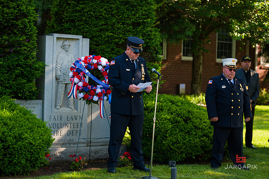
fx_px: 784
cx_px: 134
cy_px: 90
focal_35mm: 105
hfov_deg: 19.5
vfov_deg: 13.0
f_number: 3.2
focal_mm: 105
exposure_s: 1/640
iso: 200
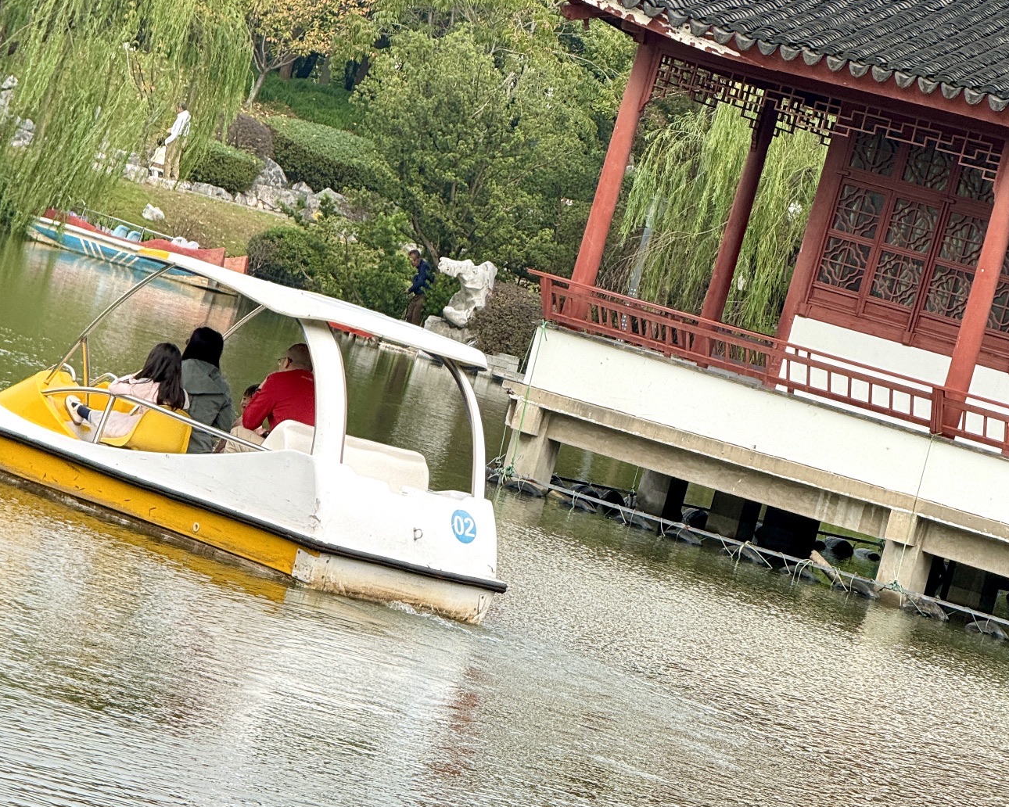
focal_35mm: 183
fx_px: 5465
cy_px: 47
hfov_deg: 10.5
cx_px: 565
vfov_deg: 8.4
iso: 50
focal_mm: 15.66
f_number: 2.8
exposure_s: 1/483
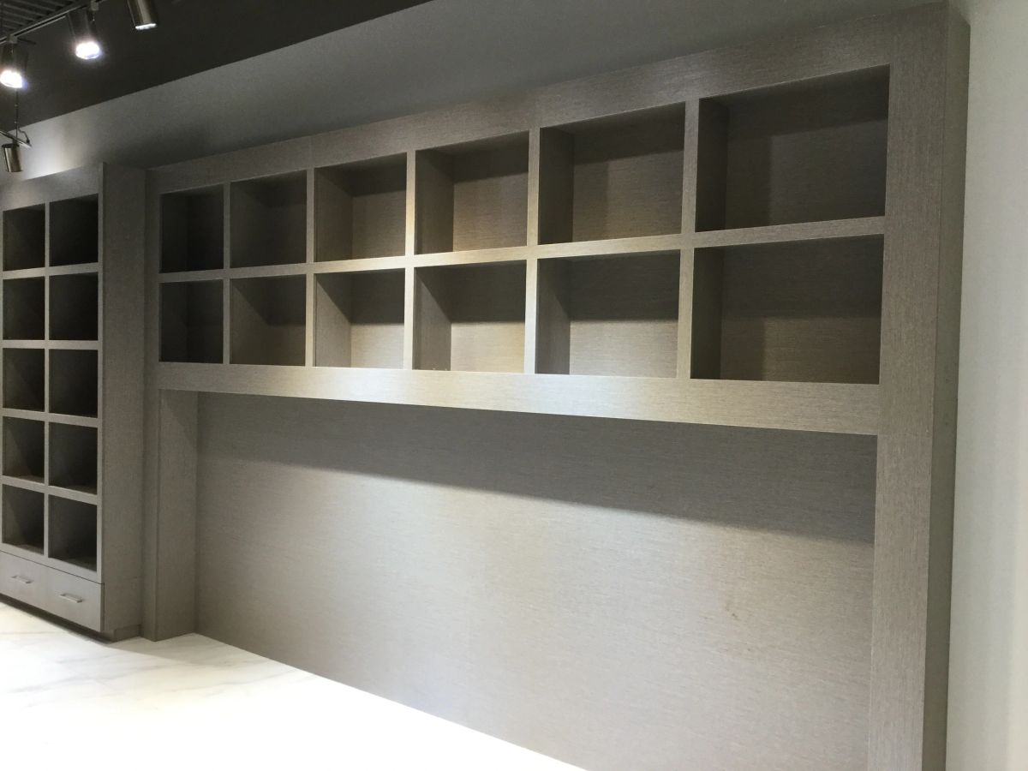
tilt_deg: -3.8
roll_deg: -1.0
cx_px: 514
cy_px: 386
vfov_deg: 45.4
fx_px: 921
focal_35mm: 31
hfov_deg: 58.4
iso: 32
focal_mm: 3.3
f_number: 2.4
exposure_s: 1/30
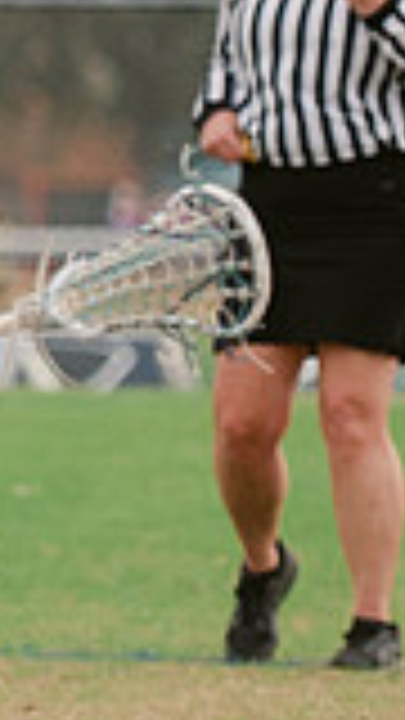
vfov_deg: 1.7
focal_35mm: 1254
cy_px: 457
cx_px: 1182
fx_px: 23941
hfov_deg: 1.0
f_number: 3.2
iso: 250
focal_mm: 155
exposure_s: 1/1250
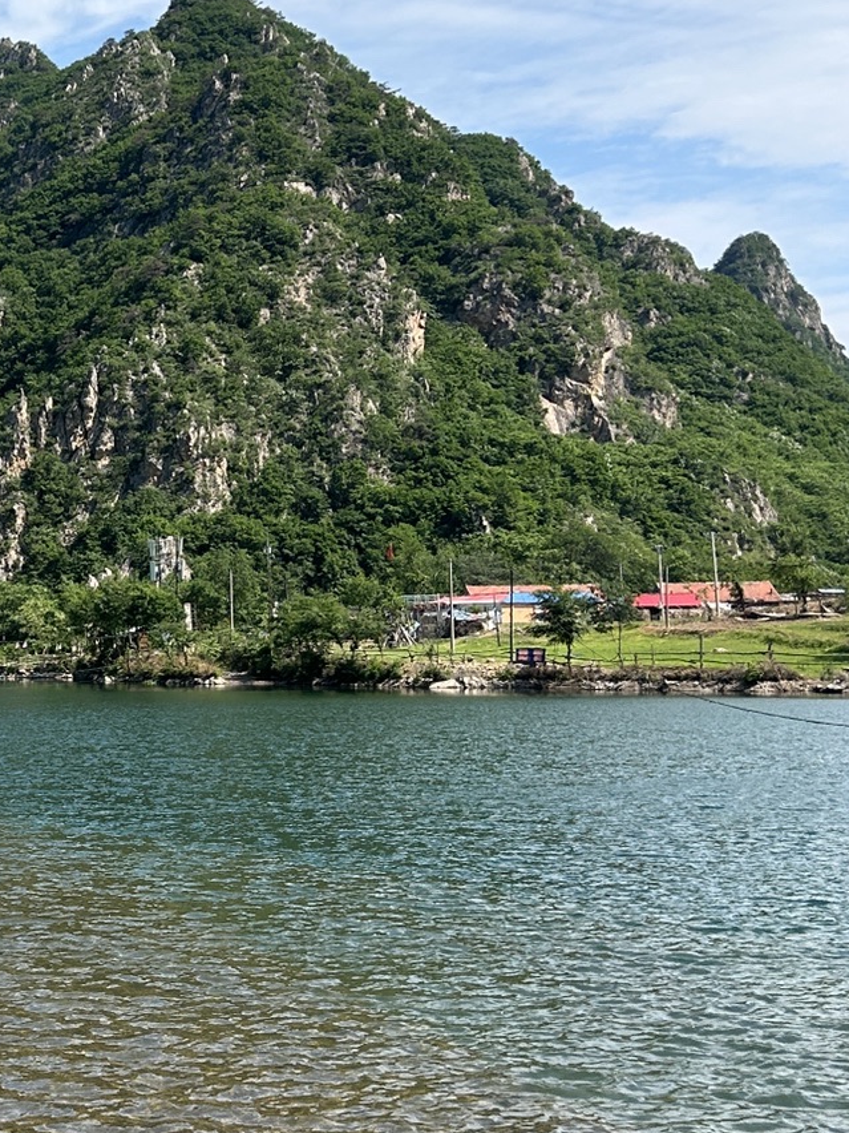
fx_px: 1995
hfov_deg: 22.7
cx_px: -66
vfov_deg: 31.7
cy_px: 511
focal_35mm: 61
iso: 50
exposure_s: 1/3257
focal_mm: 5.7
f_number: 1.5
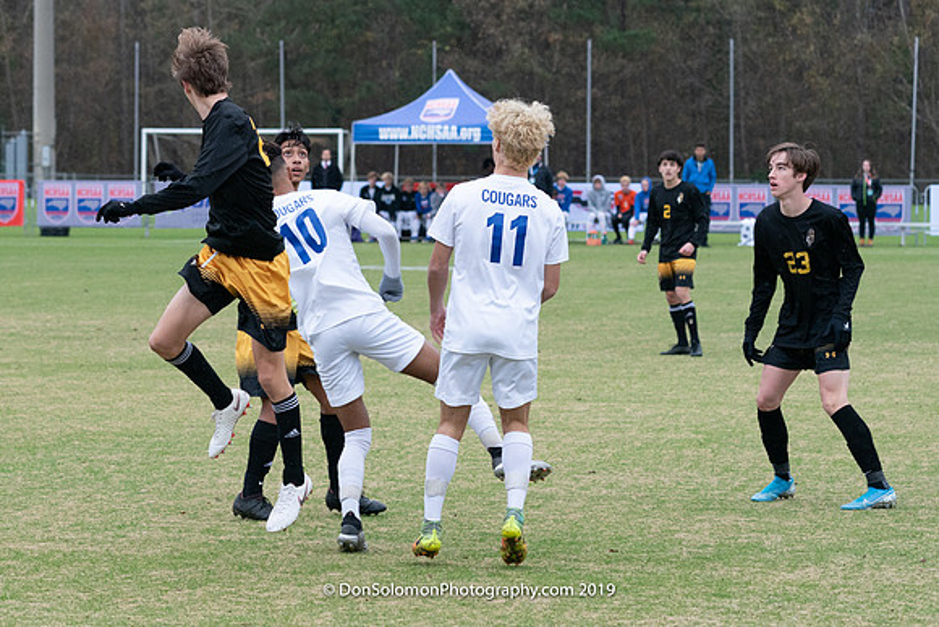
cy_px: 433
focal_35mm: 166
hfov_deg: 12.4
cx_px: 278
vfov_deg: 8.3
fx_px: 4330
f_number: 5.6
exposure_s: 1/800
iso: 2500
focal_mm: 100
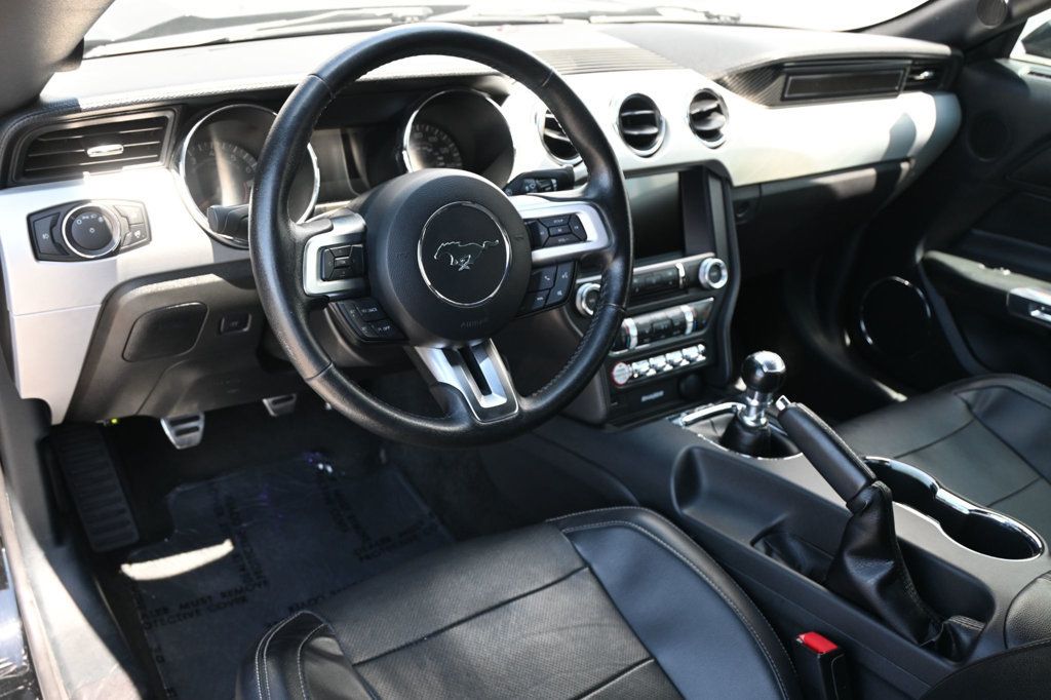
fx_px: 941
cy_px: 350
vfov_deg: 40.8
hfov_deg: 58.4
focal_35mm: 32
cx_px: 526
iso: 450
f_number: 4
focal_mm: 21.5
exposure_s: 1/125
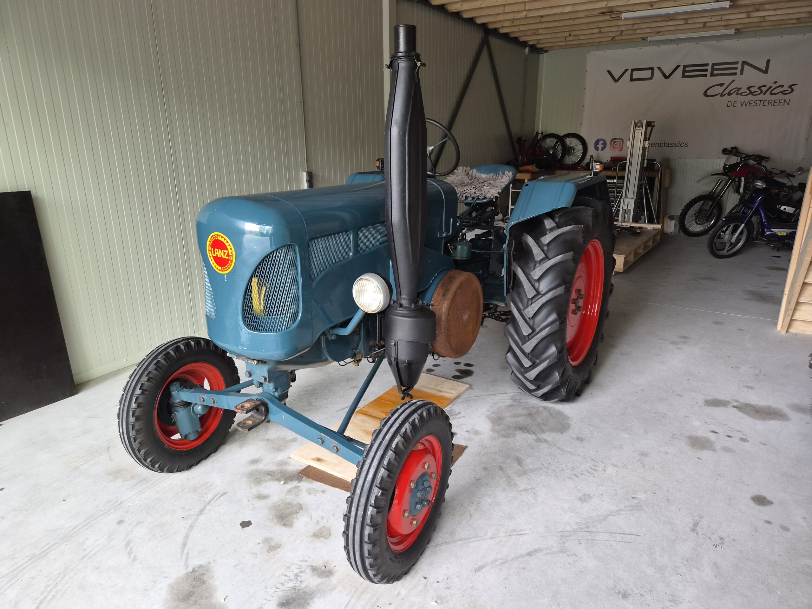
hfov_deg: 73.9
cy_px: 304
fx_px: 540
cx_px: 406
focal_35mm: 23
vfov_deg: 58.9
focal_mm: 5.4
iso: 200
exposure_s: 1/100
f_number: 1.8
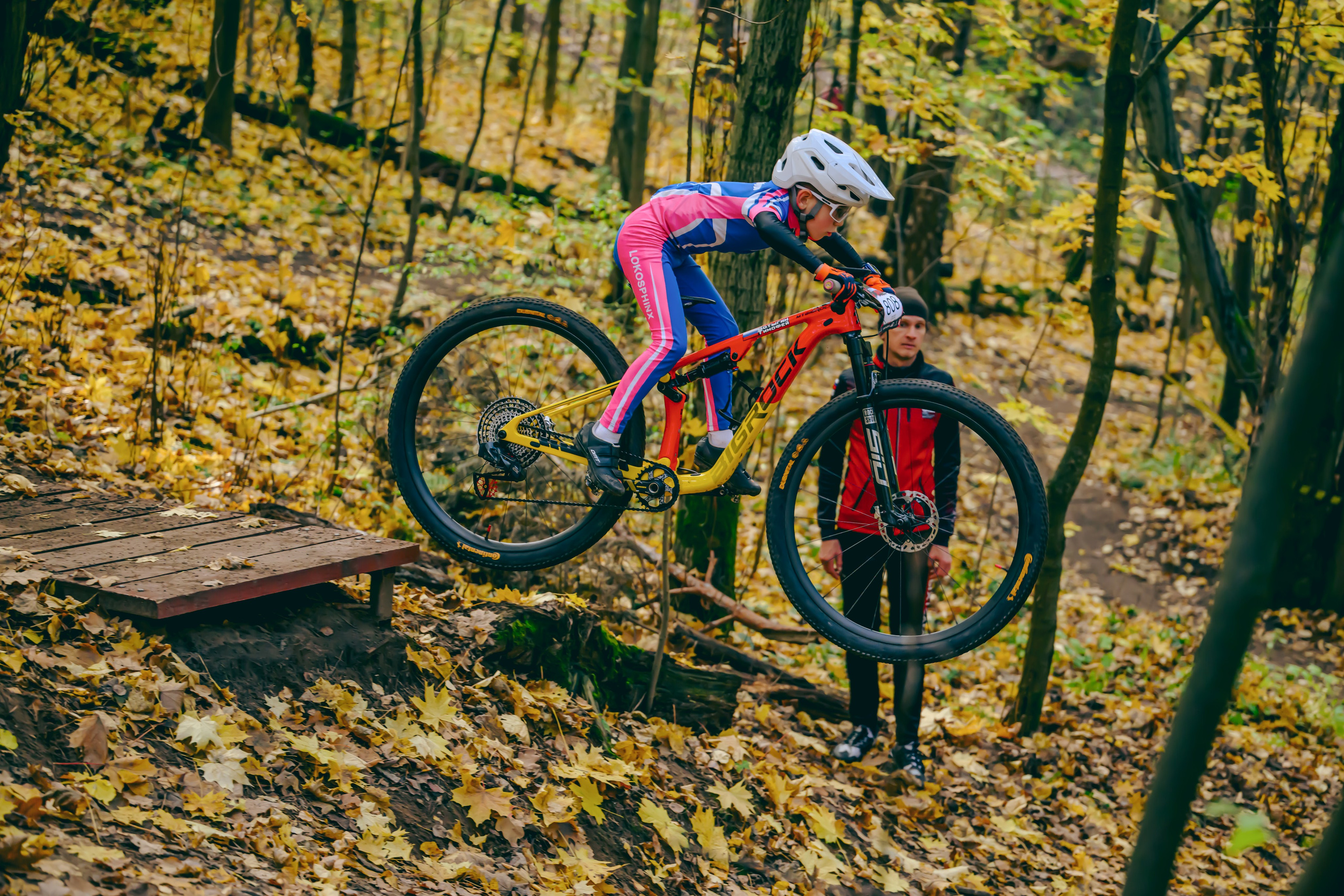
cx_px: 672
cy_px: 448
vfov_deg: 19.5
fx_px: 2613
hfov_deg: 28.8
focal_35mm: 70
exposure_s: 1/1000
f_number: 2.8
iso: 1600
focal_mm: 70
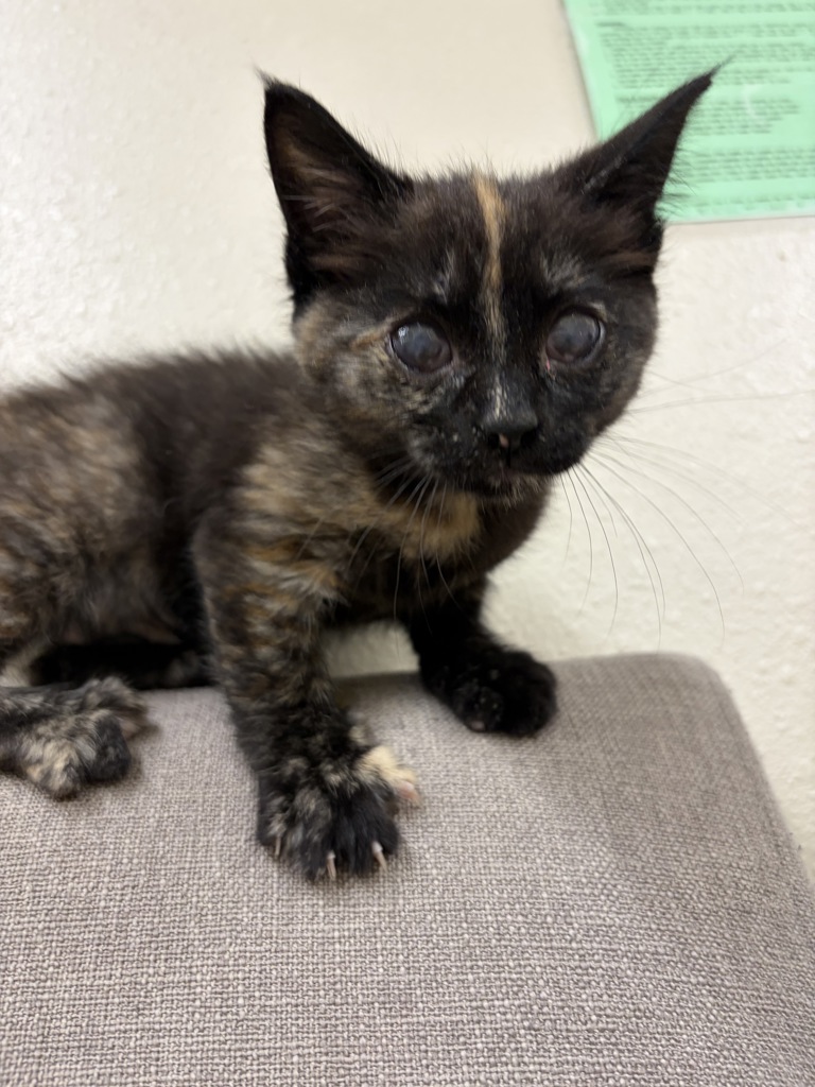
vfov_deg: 67.3
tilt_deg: +22.5
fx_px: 816
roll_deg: +6.6
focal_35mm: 26
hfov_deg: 53.1
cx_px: 408
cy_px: 544
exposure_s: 1/60
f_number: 1.6
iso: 125
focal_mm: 5.96
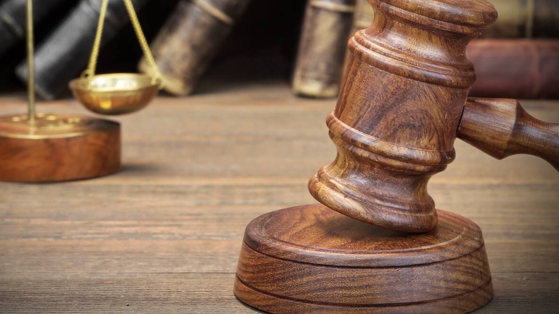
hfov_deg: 12.4
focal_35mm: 173
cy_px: 102
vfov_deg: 7.0
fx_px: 2564
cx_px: 228
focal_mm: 80
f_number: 9
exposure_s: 1/5
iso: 100
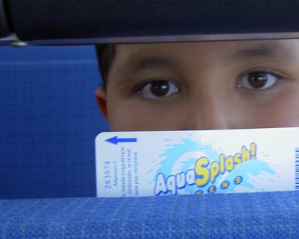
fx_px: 673
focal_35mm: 76
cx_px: 208
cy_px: 109
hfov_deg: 24.9
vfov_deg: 20.2
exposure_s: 1/125
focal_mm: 8
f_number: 2.8
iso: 100
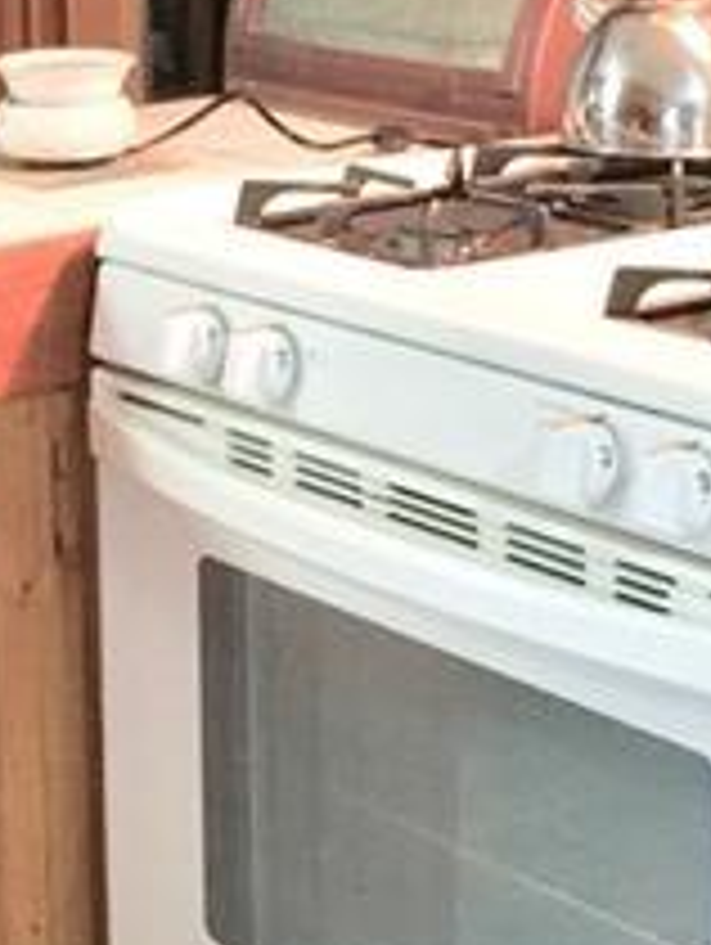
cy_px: 288
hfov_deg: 14.0
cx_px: 225
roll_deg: +0.7
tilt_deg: -12.3
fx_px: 2897
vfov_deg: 18.5
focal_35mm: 106
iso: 250
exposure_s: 1/15
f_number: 2.2
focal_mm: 4.15
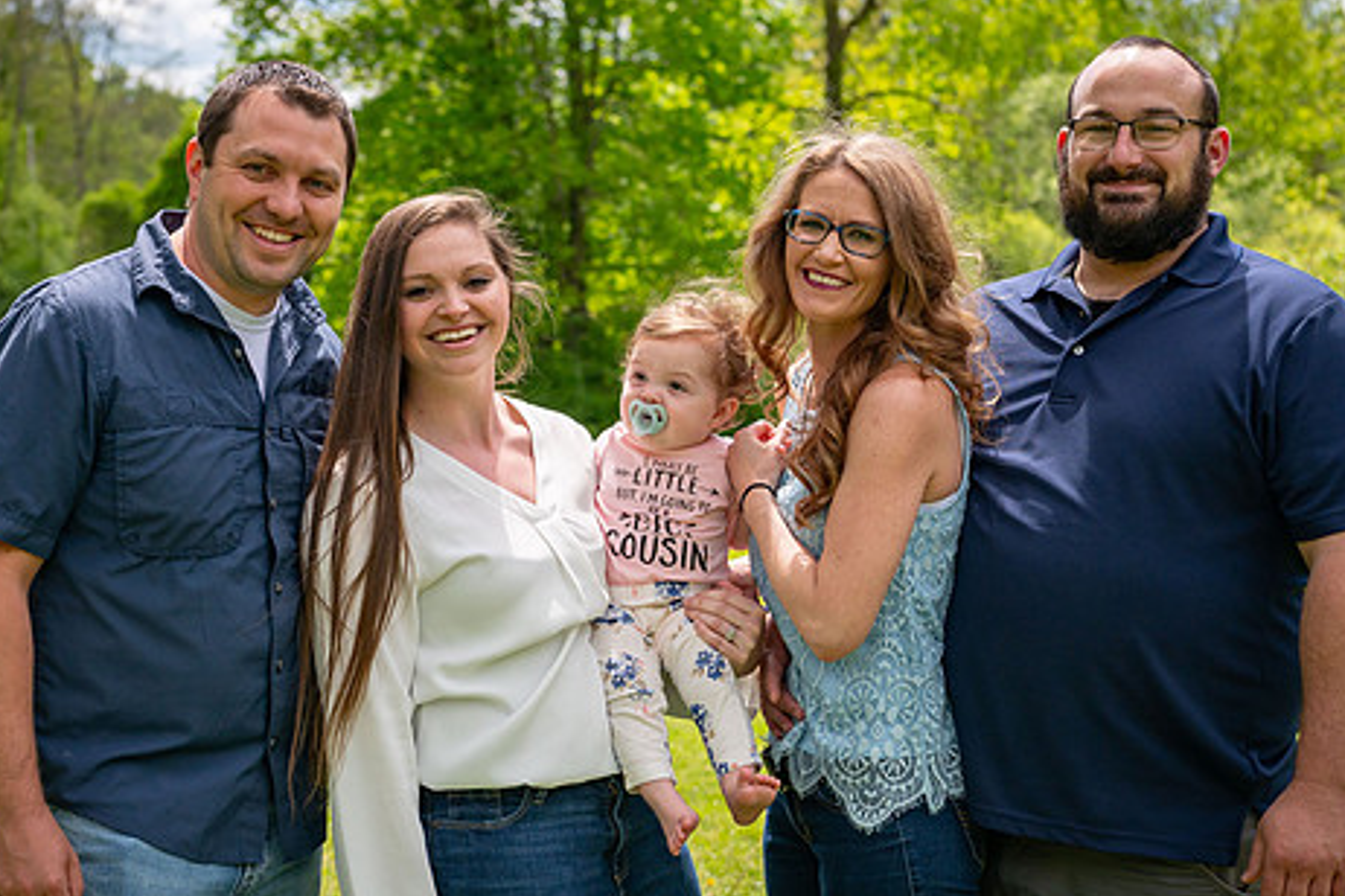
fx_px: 2765
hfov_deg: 27.3
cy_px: 500
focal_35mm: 74
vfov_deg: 18.4
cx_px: 609
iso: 400
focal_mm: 55
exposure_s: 1/3200
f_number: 5
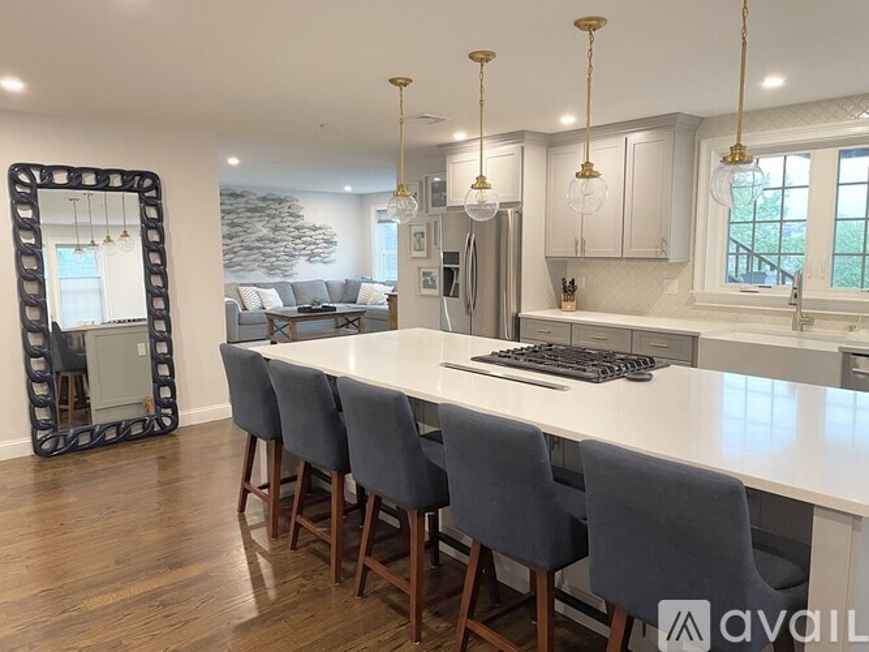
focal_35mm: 26
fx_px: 653
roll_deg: -0.1
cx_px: 434
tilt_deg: -6.5
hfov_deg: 67.3
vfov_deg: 53.0
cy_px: 326
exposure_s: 1/60
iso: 250
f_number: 1.6
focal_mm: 4.2
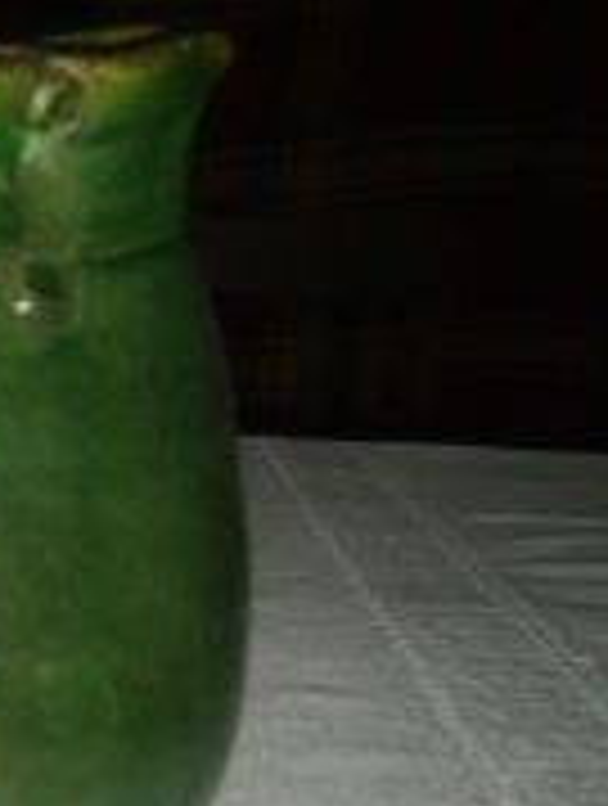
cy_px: 464
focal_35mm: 78
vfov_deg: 24.9
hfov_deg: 18.4
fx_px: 1820
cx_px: -36
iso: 100
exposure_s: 1/45
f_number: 2.8
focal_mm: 5.8
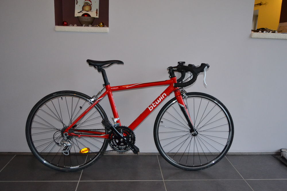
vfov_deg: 40.0
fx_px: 263
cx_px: 144
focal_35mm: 33
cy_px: 96
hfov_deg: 57.2
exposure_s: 1/60
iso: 2200
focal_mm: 22
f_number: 3.5
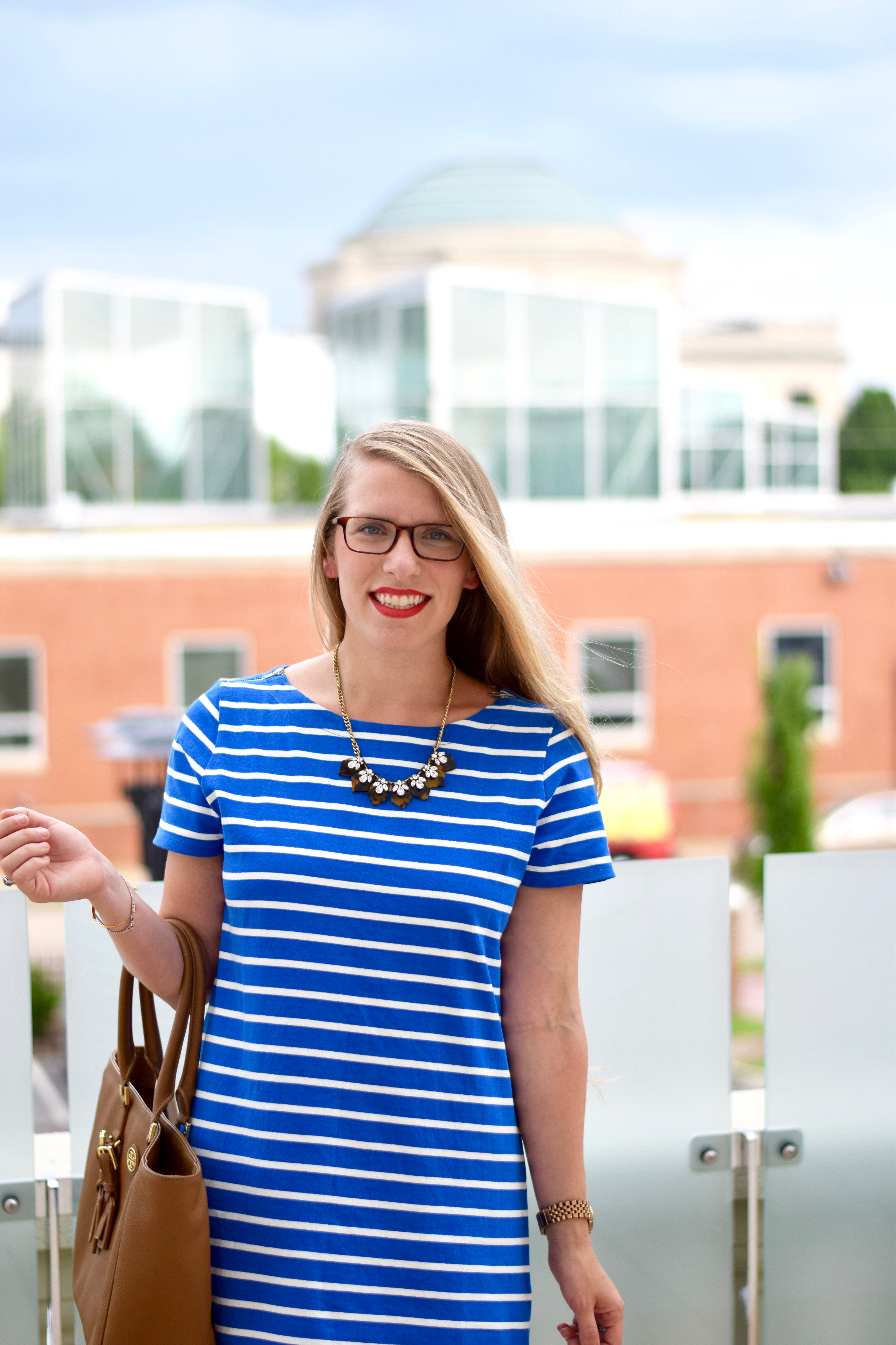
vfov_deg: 27.0
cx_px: 448
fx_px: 2800
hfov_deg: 18.2
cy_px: 672
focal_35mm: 75
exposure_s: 1/1600
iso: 100
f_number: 1.8
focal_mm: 50
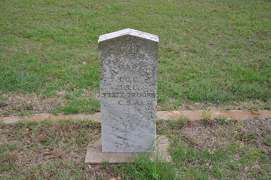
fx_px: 383
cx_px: 136
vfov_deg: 26.4
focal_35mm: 51
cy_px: 90
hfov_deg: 38.9
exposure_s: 1/125
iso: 200
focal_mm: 34
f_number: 5.6
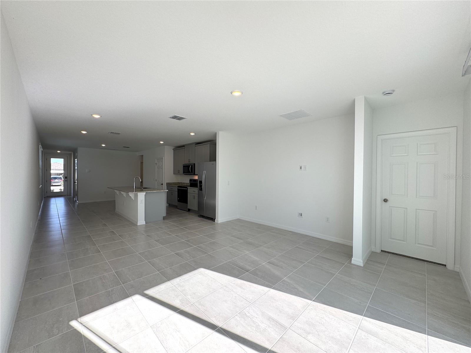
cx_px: 236
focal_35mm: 14
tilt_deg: -0.4
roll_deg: -0.5
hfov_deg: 102.1
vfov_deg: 85.7
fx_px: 190
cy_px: 176
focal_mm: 2.22
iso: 40
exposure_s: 1/187
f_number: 2.2
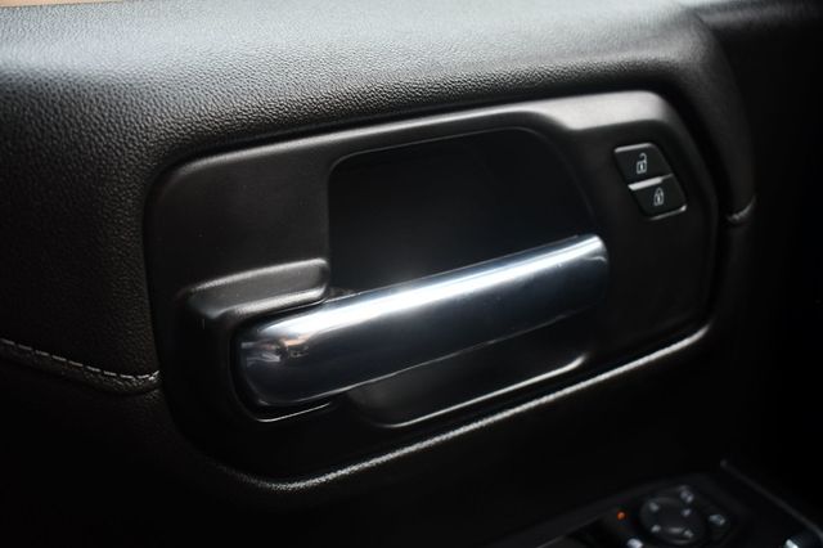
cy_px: 274
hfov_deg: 46.4
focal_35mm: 42
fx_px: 960
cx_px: 412
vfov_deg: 31.9
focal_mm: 28
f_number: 5
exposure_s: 1/250
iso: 400
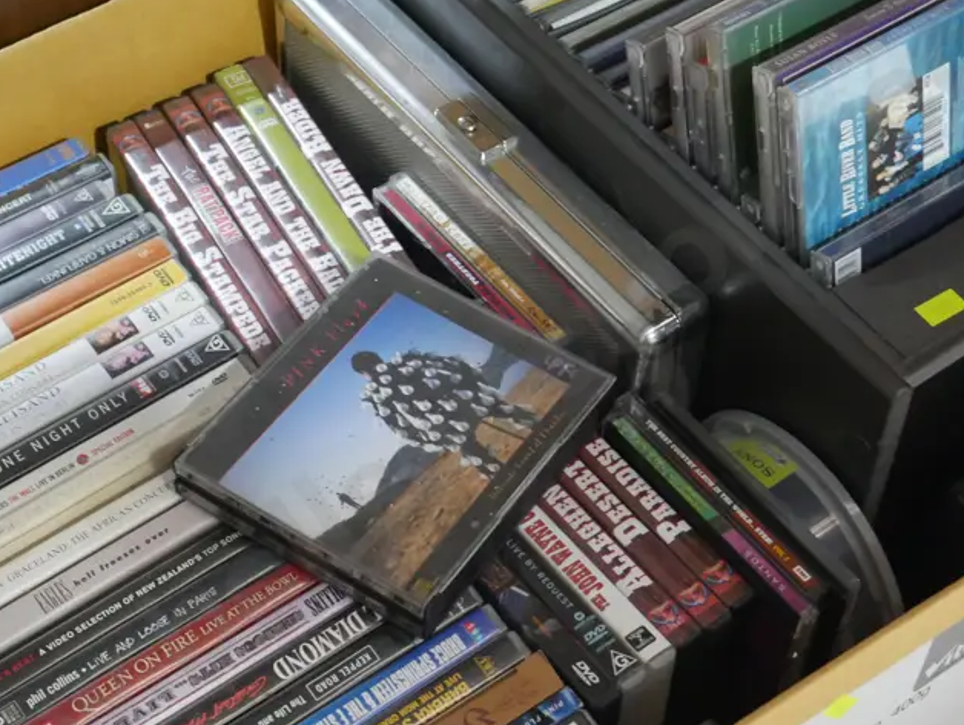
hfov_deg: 26.0
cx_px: 507
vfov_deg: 19.7
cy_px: 400
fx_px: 2090
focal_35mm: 75
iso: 3200
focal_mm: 23
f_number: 5.1
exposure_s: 1/60
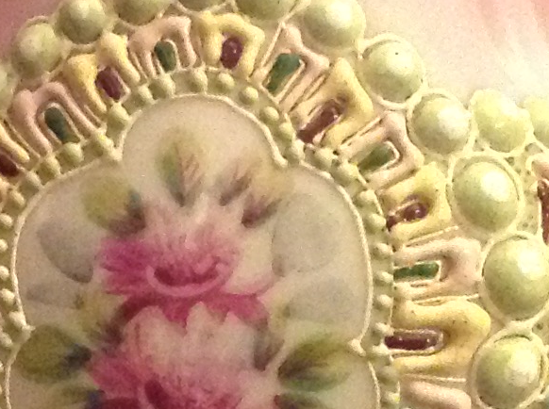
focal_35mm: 156
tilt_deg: -10.5
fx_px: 2469
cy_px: 230
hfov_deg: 12.7
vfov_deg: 9.5
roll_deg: +1.2
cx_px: 139
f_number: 2.4
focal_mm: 4.28
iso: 800
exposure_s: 1/15
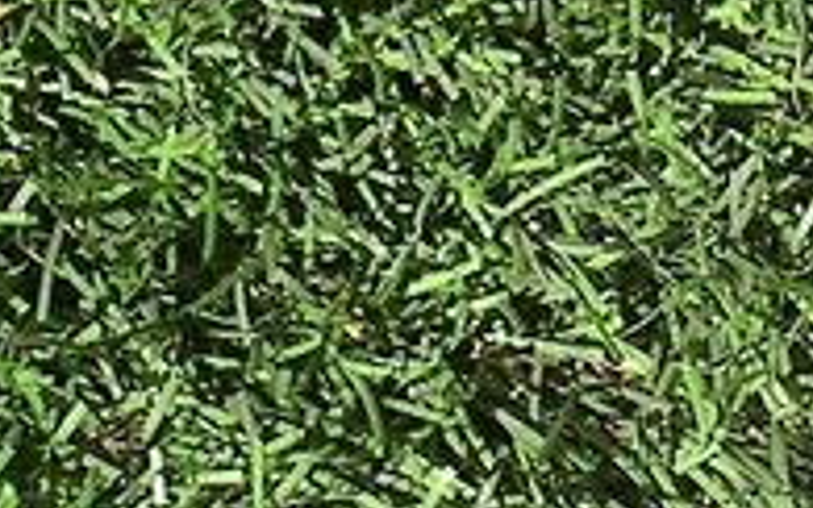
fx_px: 4588
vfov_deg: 6.3
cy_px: 308
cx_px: 1918
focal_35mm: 207
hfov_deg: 9.1
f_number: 6.6
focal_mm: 6
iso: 50
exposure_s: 1/150
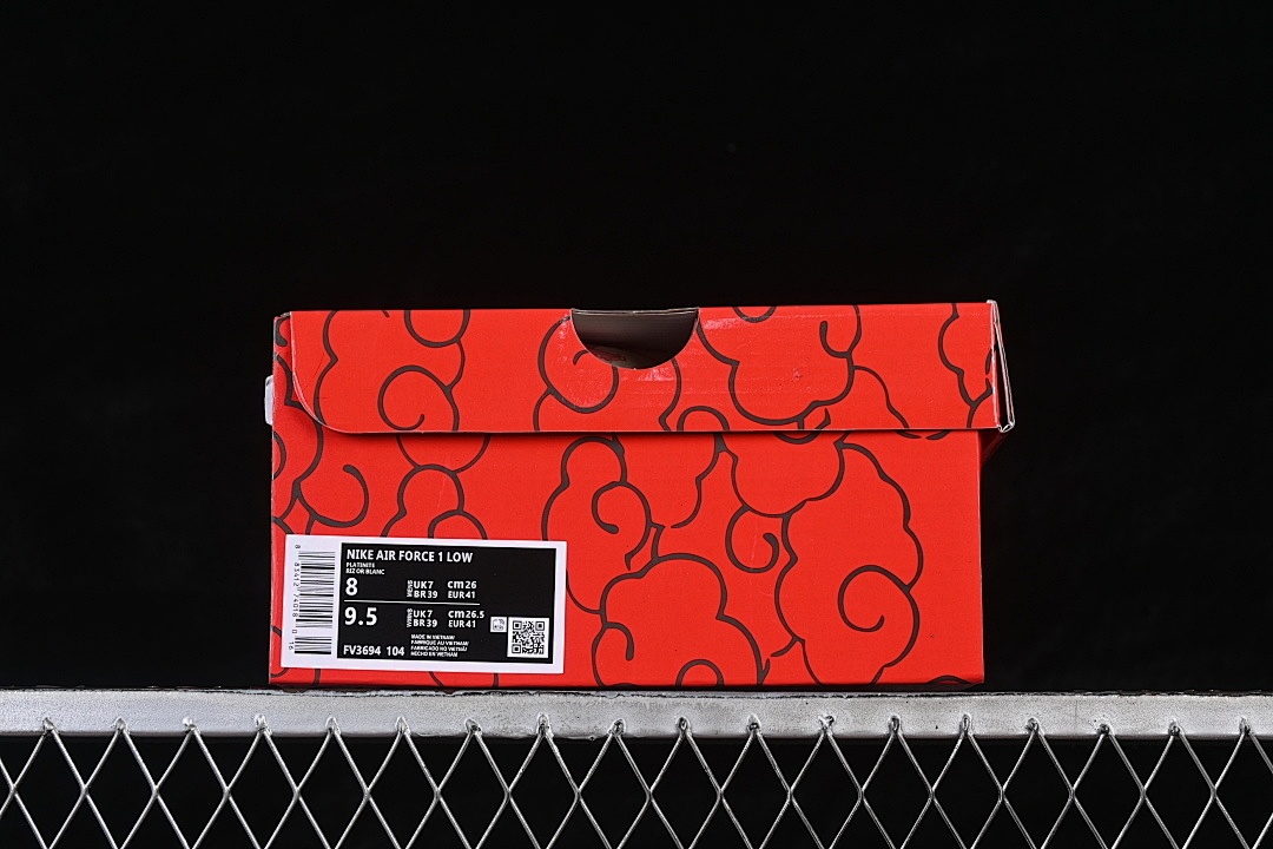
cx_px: 636
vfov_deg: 18.2
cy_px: 424
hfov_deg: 27.0
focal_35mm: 75
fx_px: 2652
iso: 160
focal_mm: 50
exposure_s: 1/50
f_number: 8
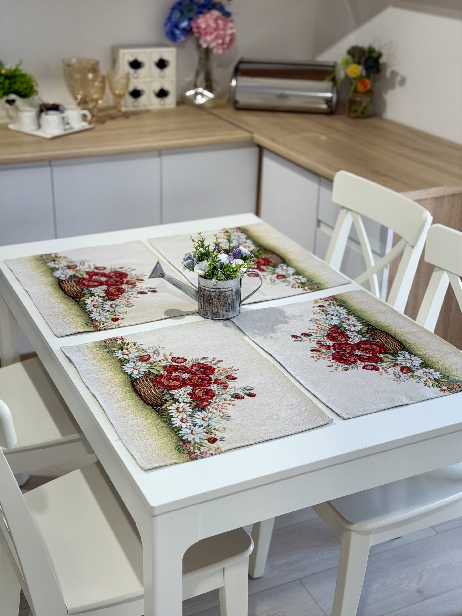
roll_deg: -1.9
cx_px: 231
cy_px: 308
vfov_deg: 39.7
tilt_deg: -25.1
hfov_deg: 30.3
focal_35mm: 48
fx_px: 854
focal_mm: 6.76
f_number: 1.78
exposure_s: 1/121
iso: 50
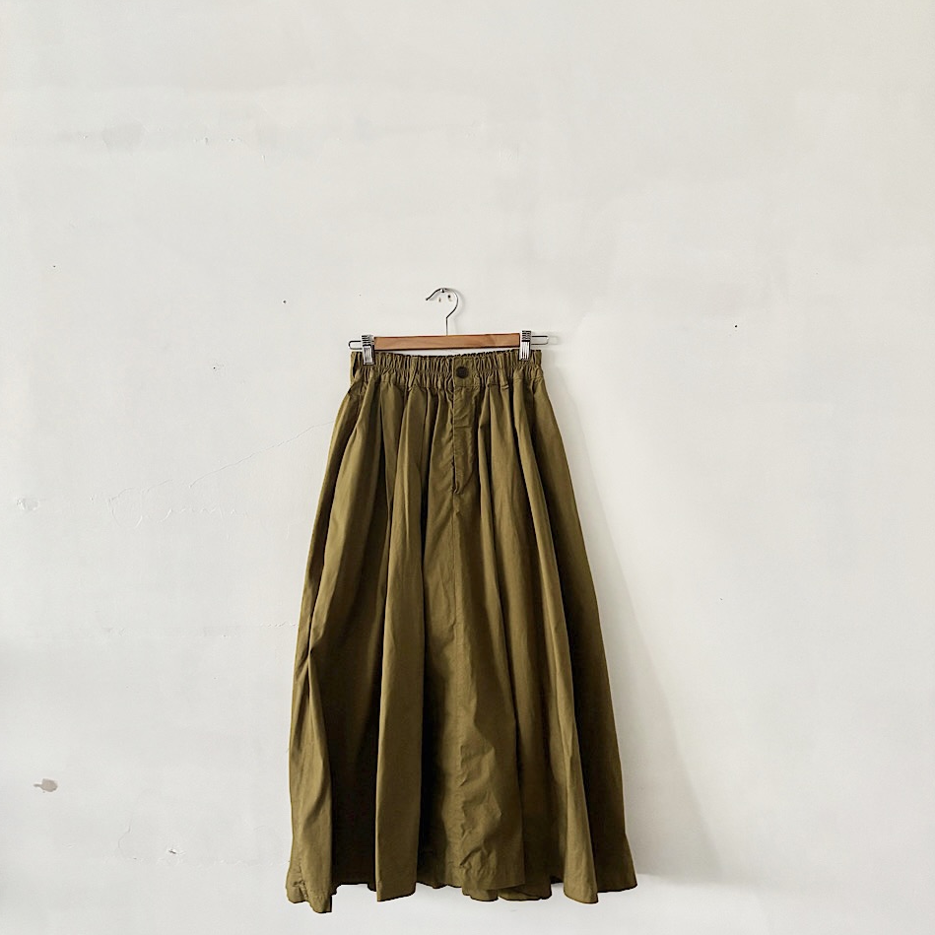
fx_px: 947
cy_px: 518
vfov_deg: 52.4
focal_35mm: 31
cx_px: 464
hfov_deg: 52.5
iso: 500
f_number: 1.6
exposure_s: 1/44
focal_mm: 5.96
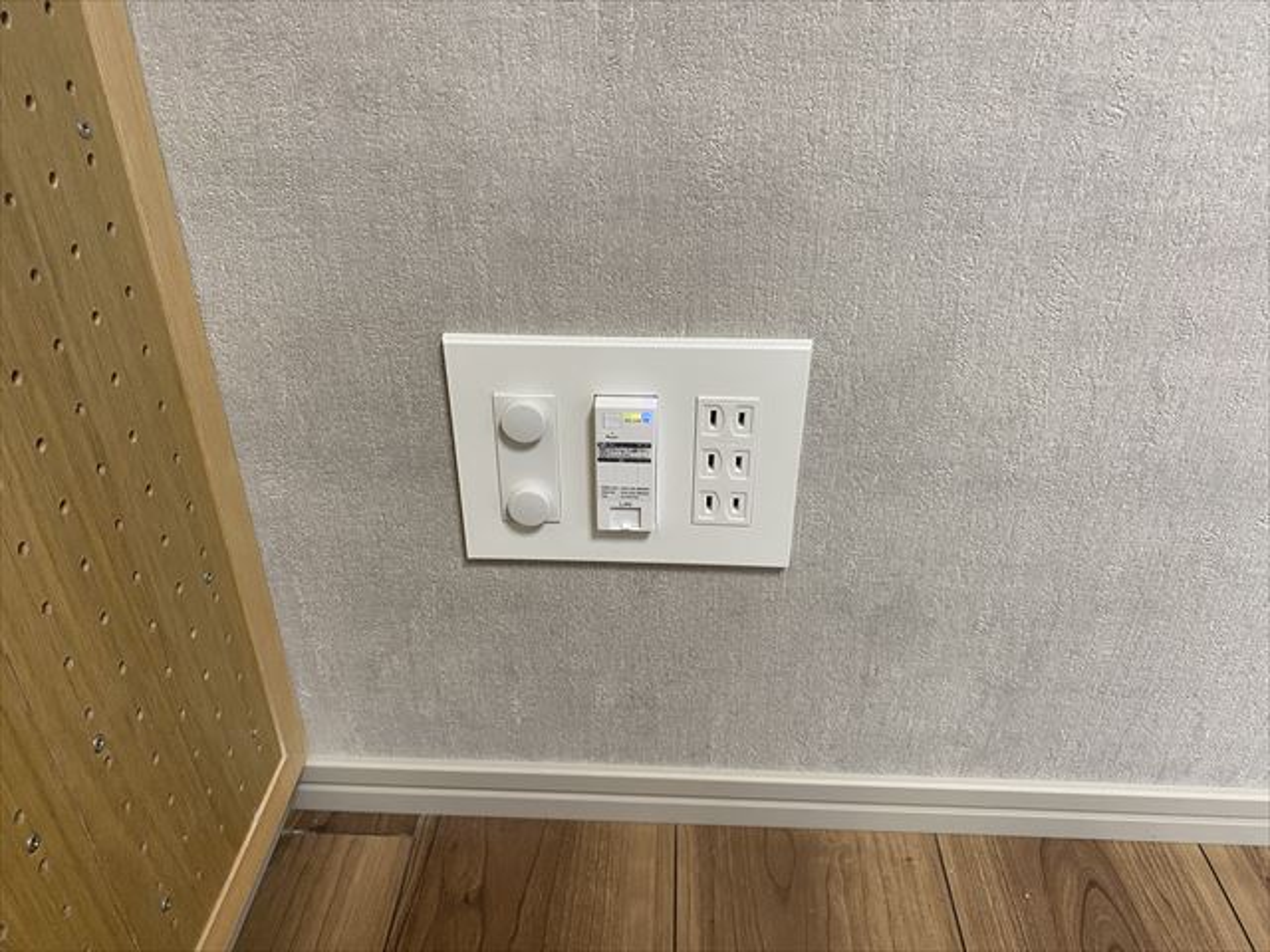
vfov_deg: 53.1
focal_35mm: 26
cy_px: 476
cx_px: 635
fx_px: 954
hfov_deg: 67.3
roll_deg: +0.8
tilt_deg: -33.4
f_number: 1.8
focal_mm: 4.25
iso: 160
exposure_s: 1/60
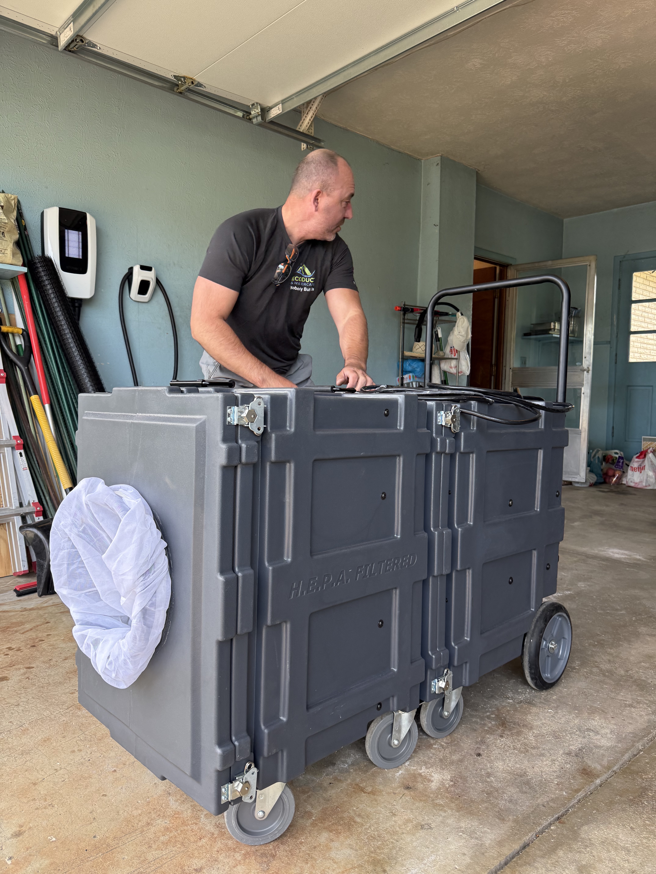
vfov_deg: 71.6
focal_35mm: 24
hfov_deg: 56.8
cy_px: 437
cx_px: 328
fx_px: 606
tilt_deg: -3.9
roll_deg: -1.2
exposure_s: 1/243
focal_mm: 6.76
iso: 125
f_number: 1.78
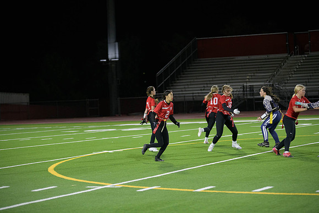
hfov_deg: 18.3
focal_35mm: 112
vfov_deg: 12.2
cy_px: 106
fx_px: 993
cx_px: 160
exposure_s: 1/640
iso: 3200
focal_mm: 112
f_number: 2.8
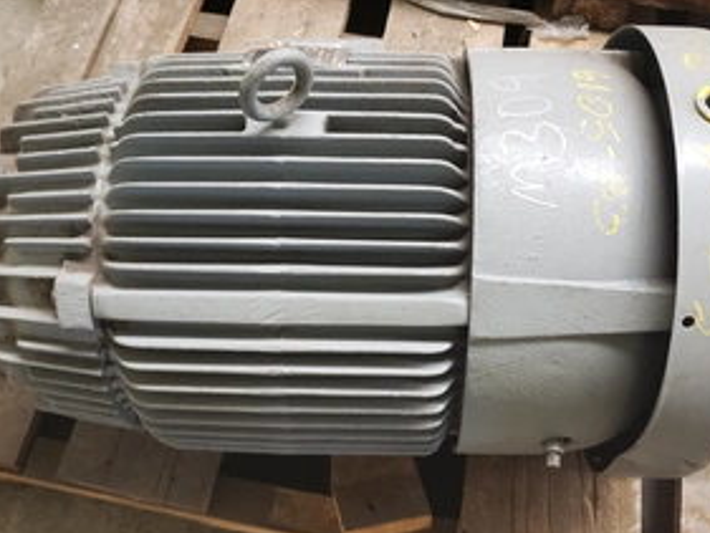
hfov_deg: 50.1
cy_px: 311
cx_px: 361
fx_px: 759
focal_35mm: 37
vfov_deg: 38.6
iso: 250
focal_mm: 4.3
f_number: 1.5
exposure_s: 1/24
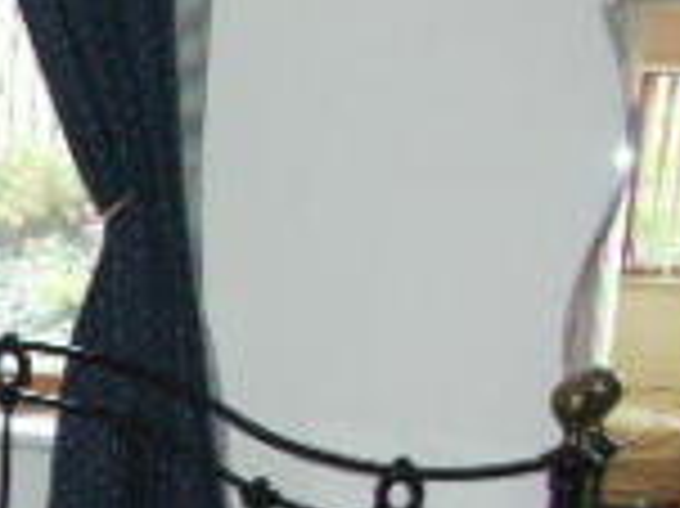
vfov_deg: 13.2
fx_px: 2120
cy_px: 645
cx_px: -601
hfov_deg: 15.3
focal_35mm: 108
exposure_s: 1/15
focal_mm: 7.21
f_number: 2.8
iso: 160
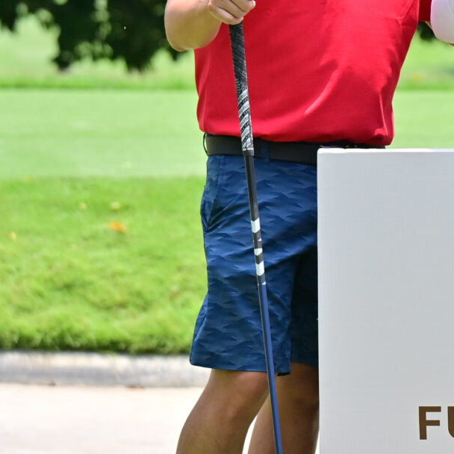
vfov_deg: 5.1
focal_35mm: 340
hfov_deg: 5.1
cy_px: 54
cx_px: 837
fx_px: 5045
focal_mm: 95
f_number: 4
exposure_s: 1/3200
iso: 400
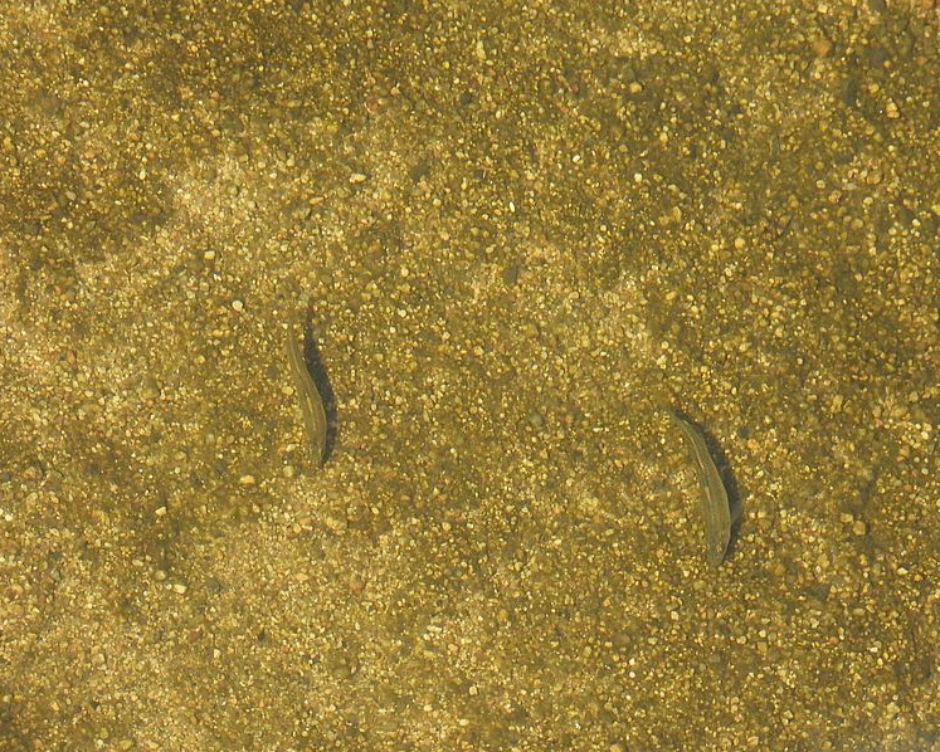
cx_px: 500
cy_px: 376
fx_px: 29080
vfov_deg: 1.5
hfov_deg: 1.9
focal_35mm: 1045
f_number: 5.6
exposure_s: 1/1600
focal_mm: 178
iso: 800
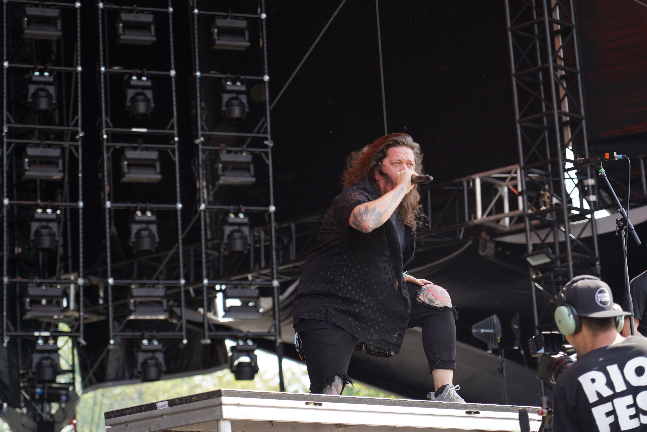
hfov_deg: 19.5
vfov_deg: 13.0
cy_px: 216
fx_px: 1887
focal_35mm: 105
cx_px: 324
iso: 100
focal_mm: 105
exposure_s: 1/160
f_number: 4.5
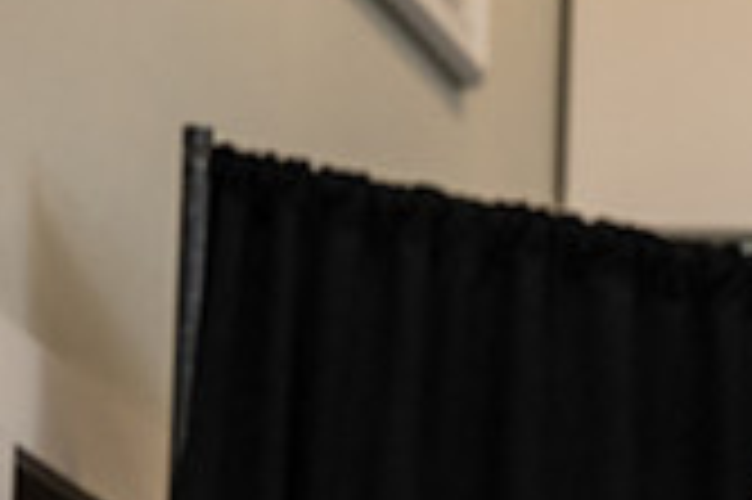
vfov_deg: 4.6
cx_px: 1297
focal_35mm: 299
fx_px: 6240
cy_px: 624
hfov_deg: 6.8
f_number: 3.5
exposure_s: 1/200
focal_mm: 86
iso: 1600
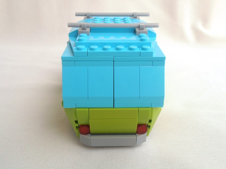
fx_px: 242
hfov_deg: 50.1
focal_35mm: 37
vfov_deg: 38.7
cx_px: 113
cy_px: 84
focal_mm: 6.61
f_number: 3.9
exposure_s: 1/200
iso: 80
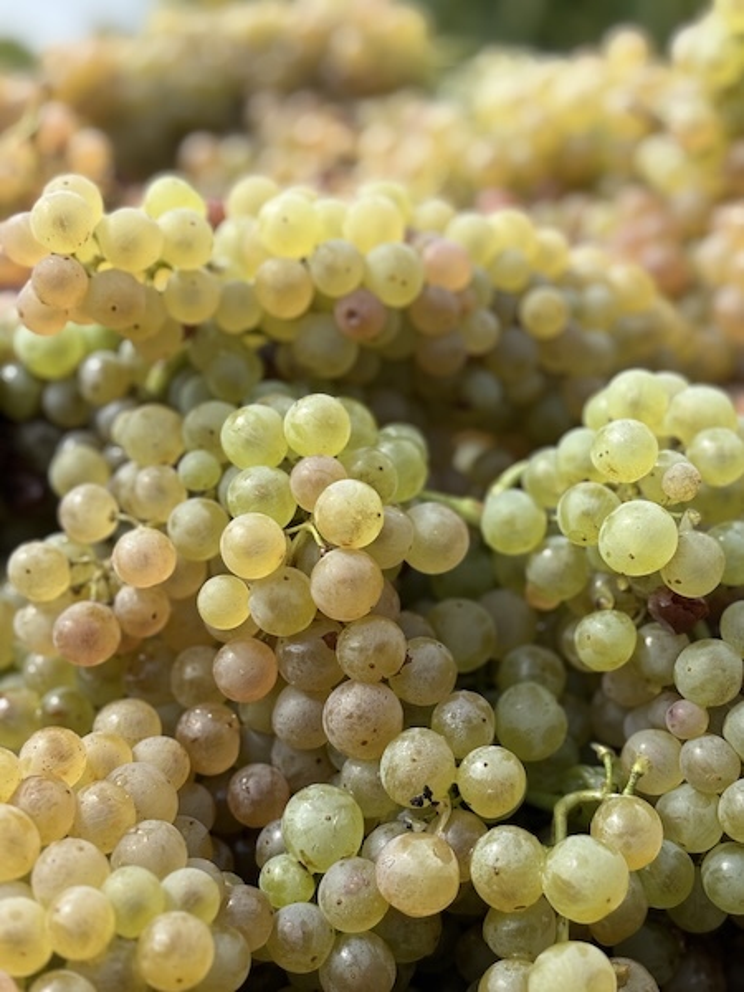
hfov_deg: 28.0
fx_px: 1490
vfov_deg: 36.8
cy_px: 496
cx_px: 372
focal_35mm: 52
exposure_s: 1/1344
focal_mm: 5.96
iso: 32
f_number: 1.6
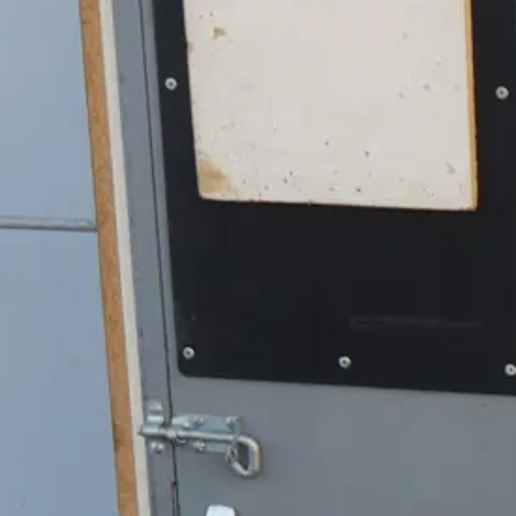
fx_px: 2108
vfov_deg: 14.0
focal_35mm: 125
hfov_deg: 13.4
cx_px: 683
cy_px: 251
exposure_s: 1/100
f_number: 4.1
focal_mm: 19
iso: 200
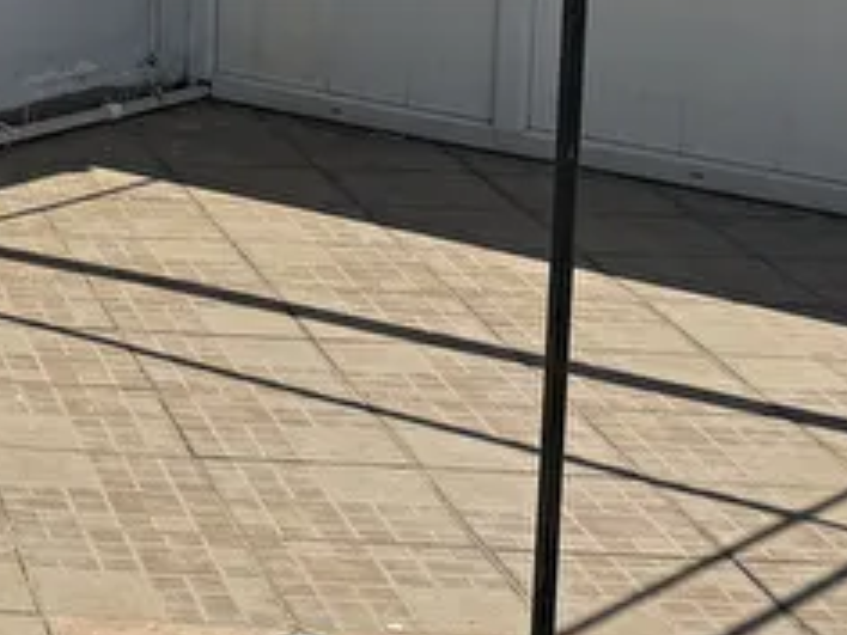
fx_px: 2692
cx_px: -847
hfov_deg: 14.7
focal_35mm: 110
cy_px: -197
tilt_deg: -7.0
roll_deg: +0.4
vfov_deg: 13.0
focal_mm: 6.76
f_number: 1.78
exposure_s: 1/7937
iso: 80
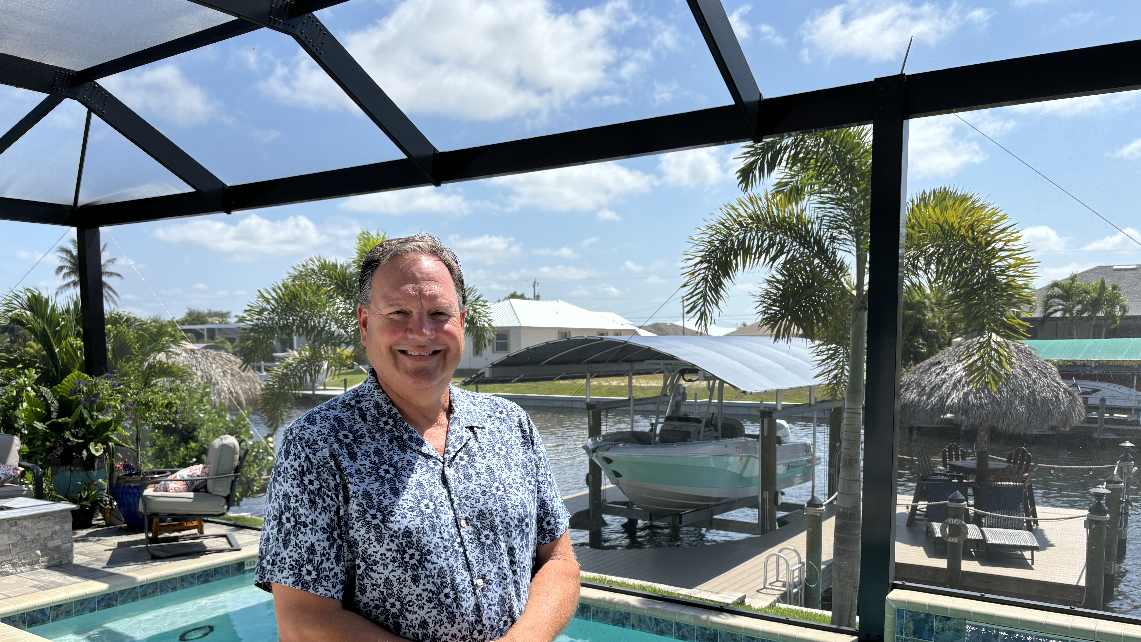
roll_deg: +0.5
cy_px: 433
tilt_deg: -6.4
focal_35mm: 29
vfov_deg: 39.7
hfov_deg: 66.1
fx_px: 877
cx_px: 573
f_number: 1.6
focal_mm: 5.96
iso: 50
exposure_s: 1/1642
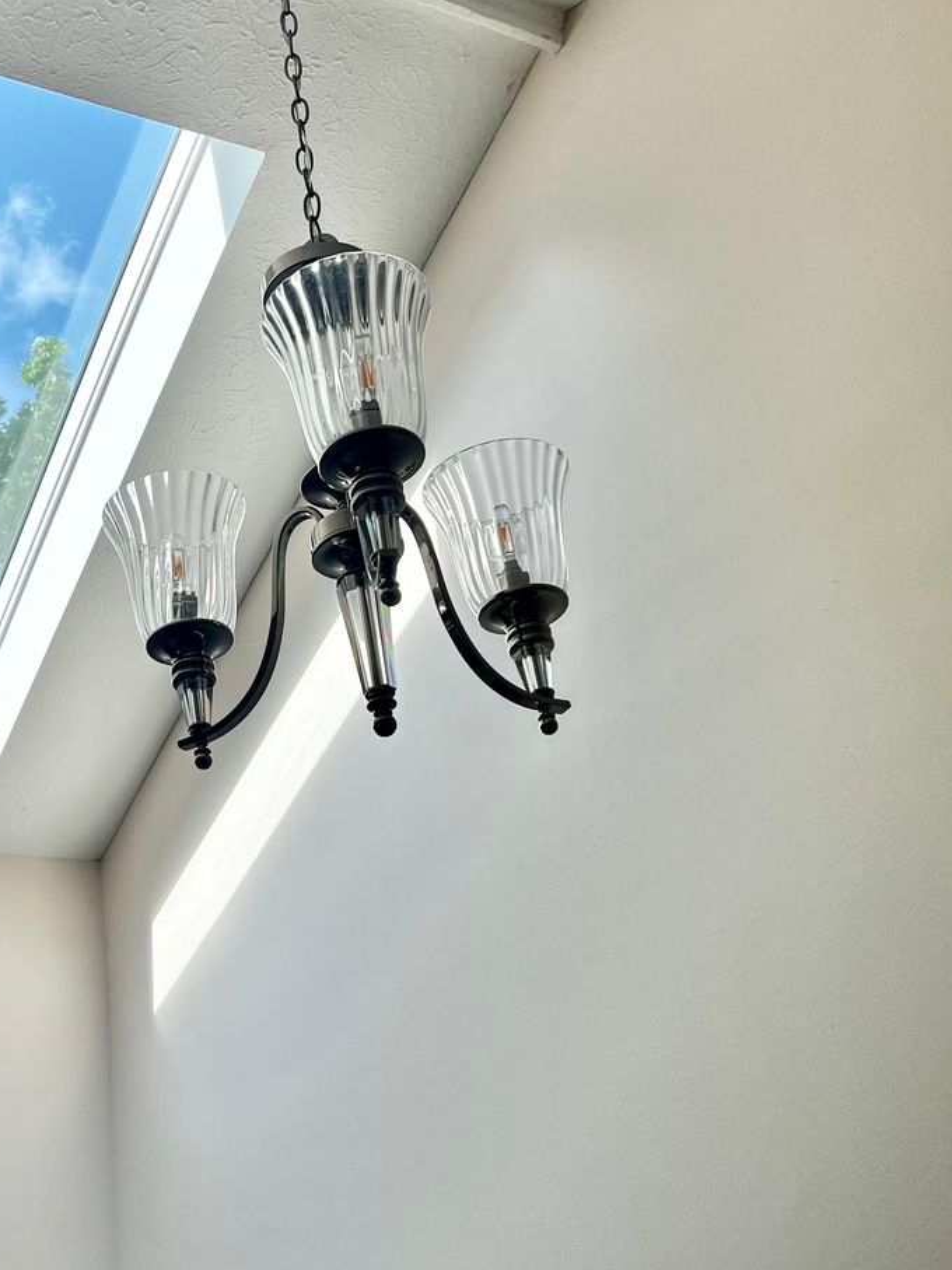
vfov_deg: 43.7
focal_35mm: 43
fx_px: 1577
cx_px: 205
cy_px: 732
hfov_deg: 32.8
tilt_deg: +24.3
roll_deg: +4.4
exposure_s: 1/558
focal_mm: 5.7
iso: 50
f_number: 1.5
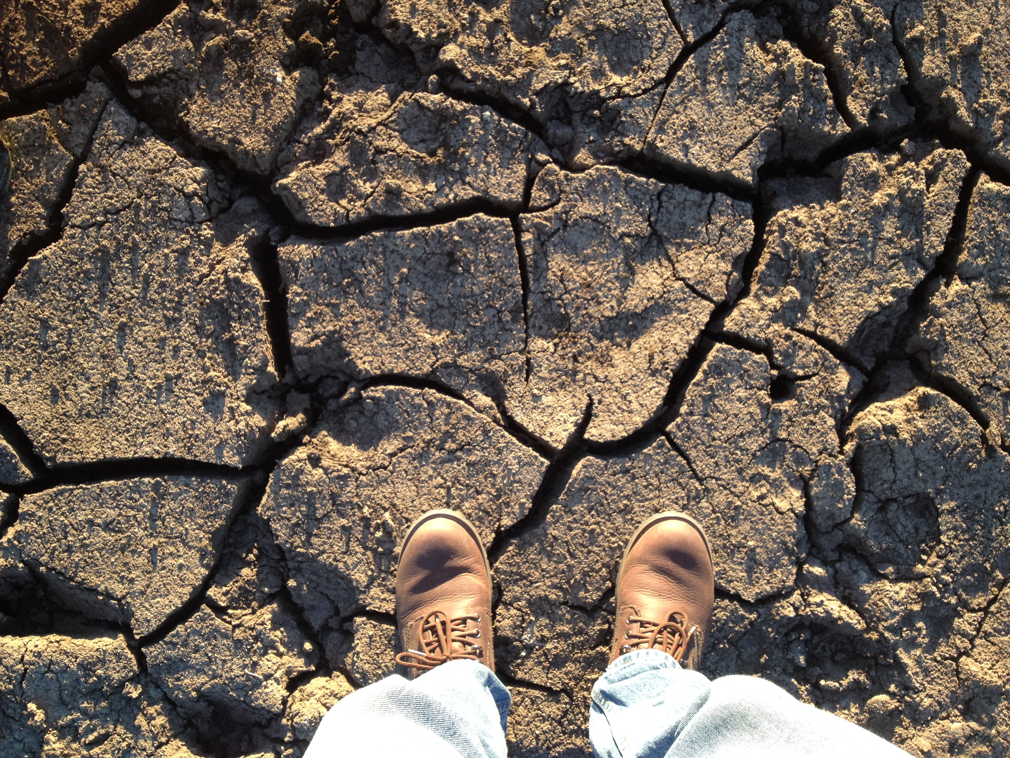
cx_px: 505
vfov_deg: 40.7
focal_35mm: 35
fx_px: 1021
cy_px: 379
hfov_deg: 52.6
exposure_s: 1/190
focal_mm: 4.28
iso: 50
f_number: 2.4
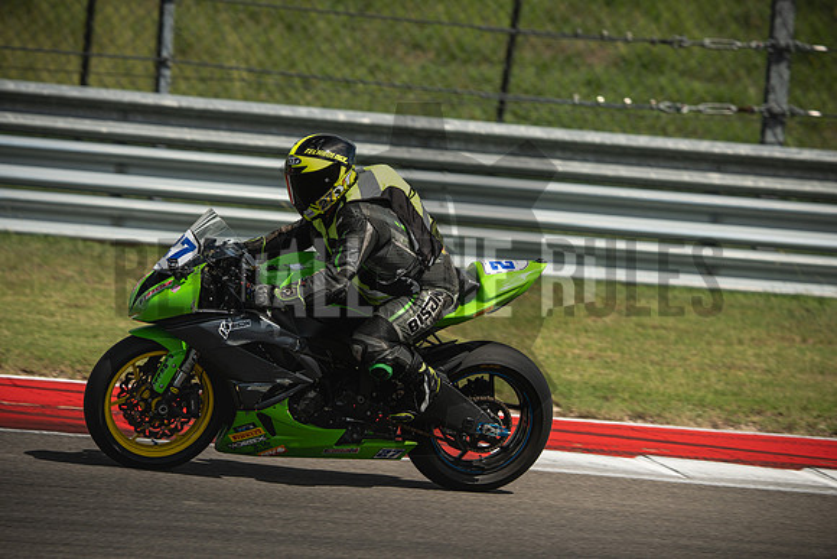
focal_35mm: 300
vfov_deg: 4.6
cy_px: 280
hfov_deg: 6.9
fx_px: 6976
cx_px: 418
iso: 160
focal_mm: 200
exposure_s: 1/1600
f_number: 3.2
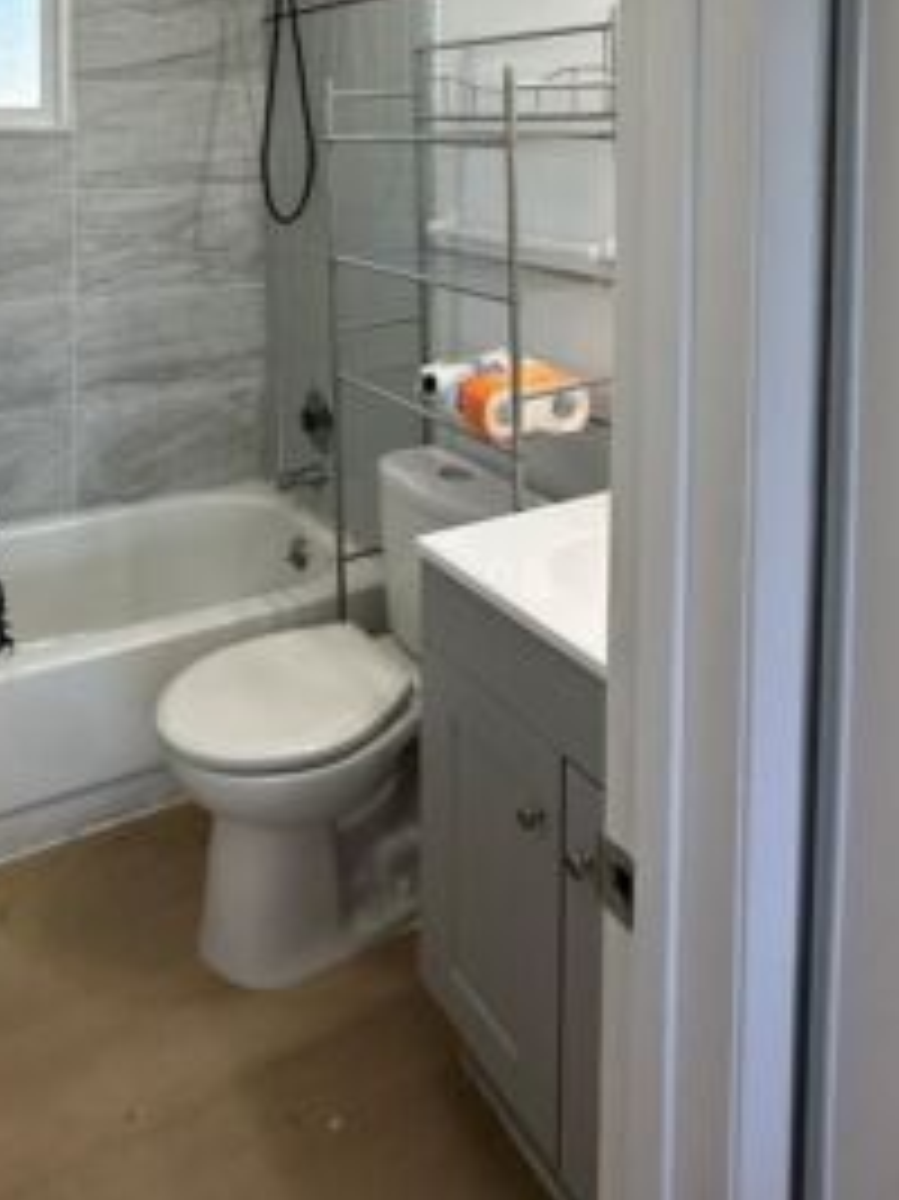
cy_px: 173
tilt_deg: -2.5
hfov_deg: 48.4
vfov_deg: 56.7
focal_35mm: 28
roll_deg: -0.9
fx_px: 970
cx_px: 265
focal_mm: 2.22
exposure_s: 1/120
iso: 125
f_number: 2.2
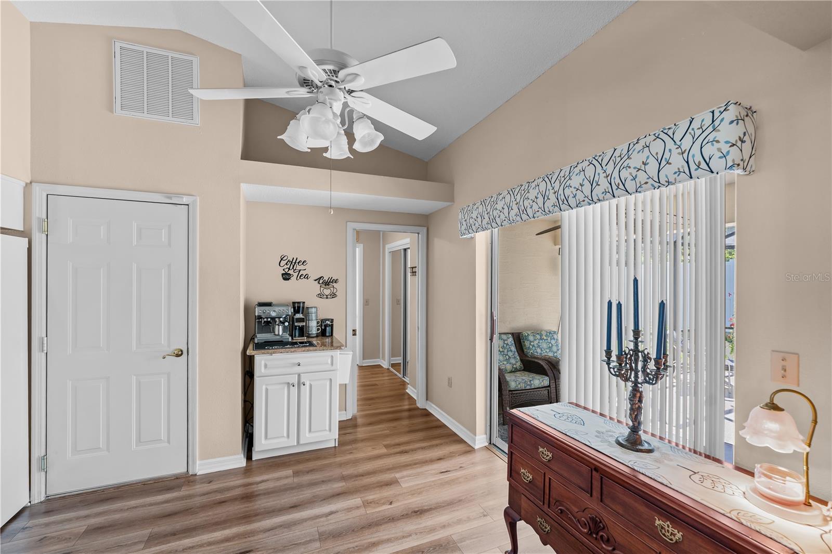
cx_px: 416
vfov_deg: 81.2
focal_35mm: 14
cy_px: 277
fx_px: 323
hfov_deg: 104.3
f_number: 5.6
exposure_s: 1/8
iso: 400
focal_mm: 14
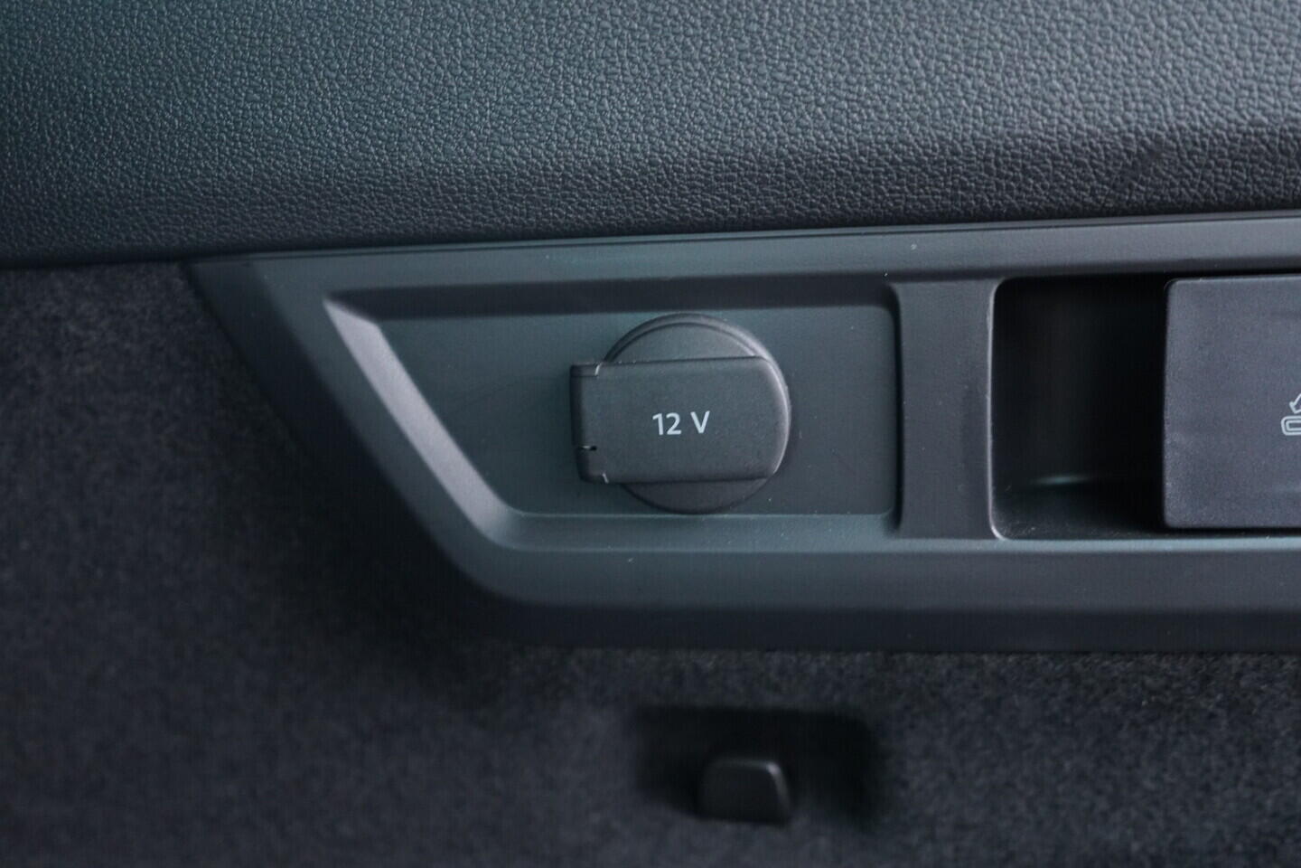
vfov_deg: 36.9
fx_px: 1301
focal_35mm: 36
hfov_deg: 53.1
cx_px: 650
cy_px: 434
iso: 2000
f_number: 2.8
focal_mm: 24
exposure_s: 1/40
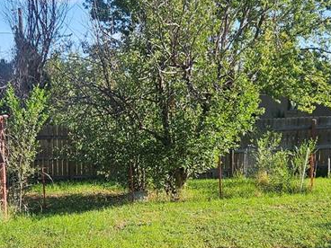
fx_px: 612
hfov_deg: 30.2
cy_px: 239
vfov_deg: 22.2
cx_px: 139
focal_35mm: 64
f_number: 1.8
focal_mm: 5.4
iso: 25
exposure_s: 1/796
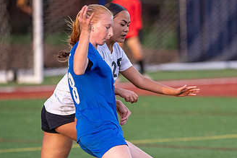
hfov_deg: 4.6
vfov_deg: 3.1
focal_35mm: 451
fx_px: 2970
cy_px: 122
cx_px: 143
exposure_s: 1/1000
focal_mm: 180
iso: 800
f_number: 2.8
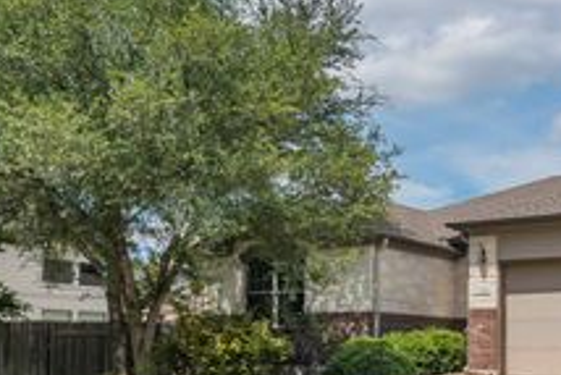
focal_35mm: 49
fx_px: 764
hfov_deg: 38.7
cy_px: 256
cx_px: 454
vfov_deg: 27.4
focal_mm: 14
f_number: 9
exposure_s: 1/320
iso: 100
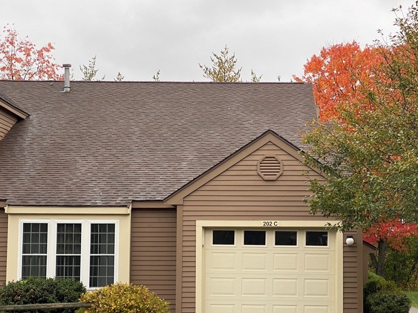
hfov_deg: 28.1
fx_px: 833
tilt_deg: +2.7
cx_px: 256
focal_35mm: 69
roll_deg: -1.4
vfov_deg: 21.2
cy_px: 200
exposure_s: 1/149
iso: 20
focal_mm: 6
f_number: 2
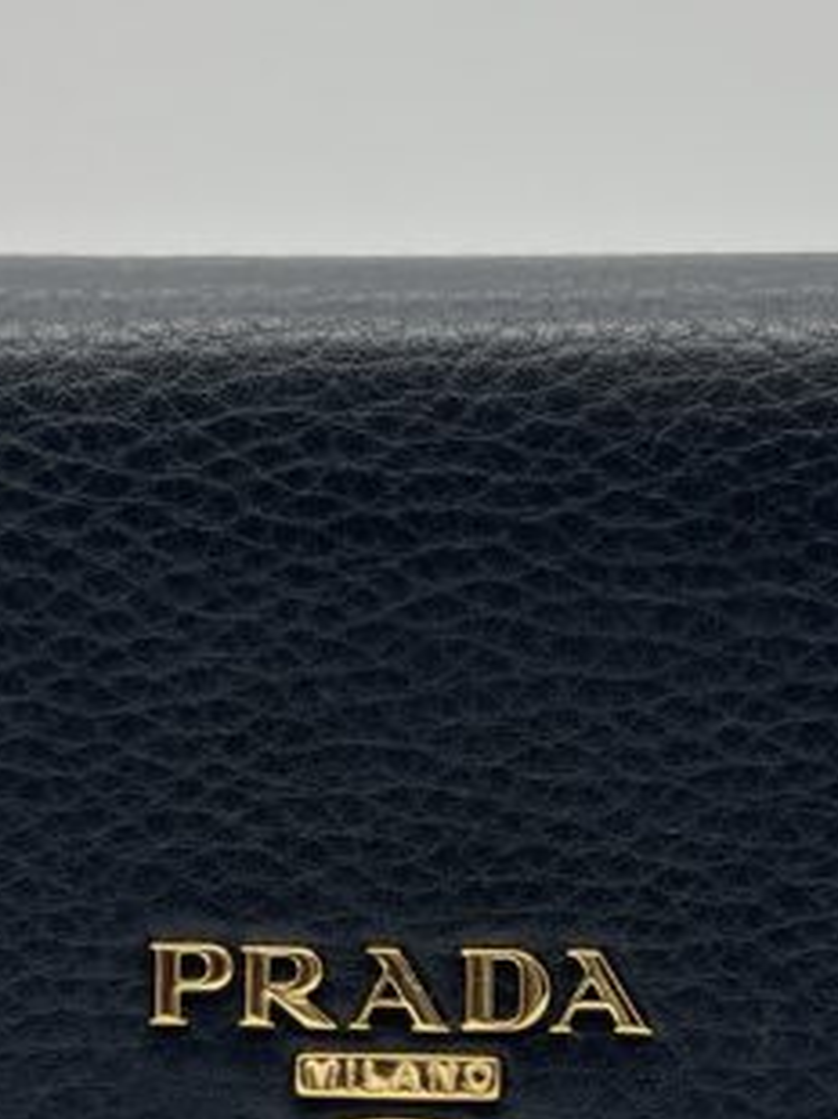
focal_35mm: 86
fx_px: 2780
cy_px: 895
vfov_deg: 22.5
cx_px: 405
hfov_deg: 17.1
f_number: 1.5
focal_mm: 5.7
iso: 32
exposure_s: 1/110
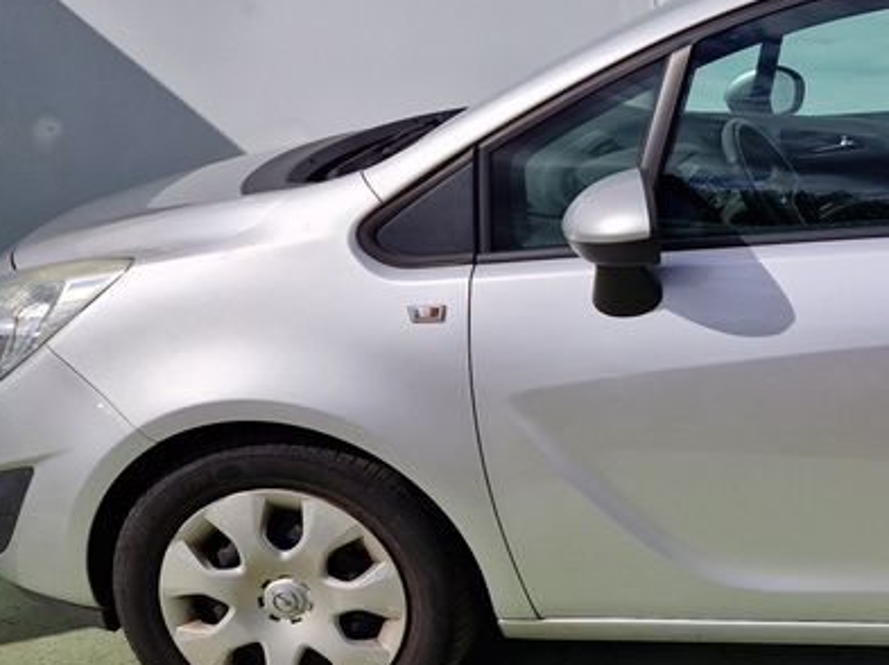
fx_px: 1539
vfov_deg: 24.3
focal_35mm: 60
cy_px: 389
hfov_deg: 29.1
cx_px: 979
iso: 50
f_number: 1.8
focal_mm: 5.4
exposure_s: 1/4384
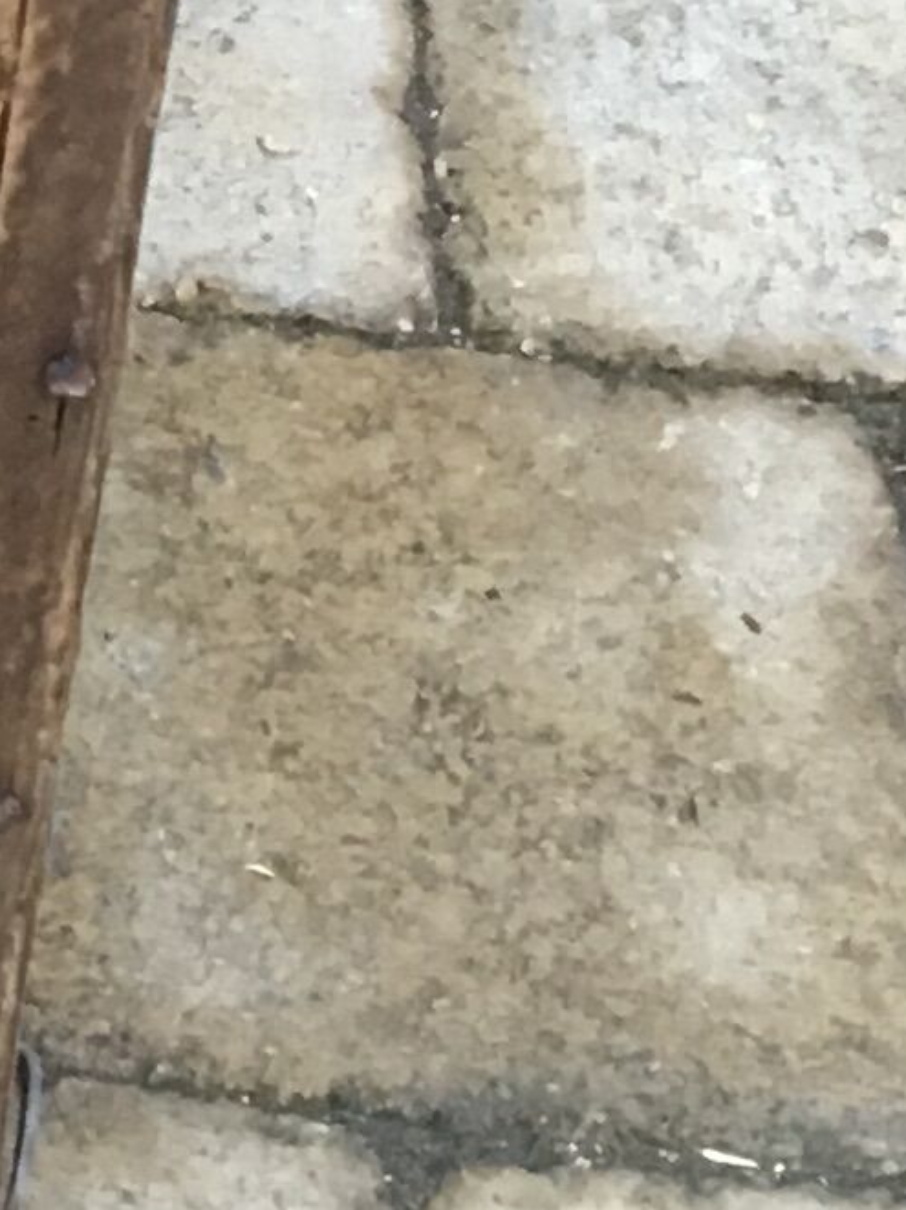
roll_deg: -1.1
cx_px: -1219
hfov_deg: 7.8
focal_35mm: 177
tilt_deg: -35.4
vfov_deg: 10.5
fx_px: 6183
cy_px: -1027
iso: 125
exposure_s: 1/33
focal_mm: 4.15
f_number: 2.2
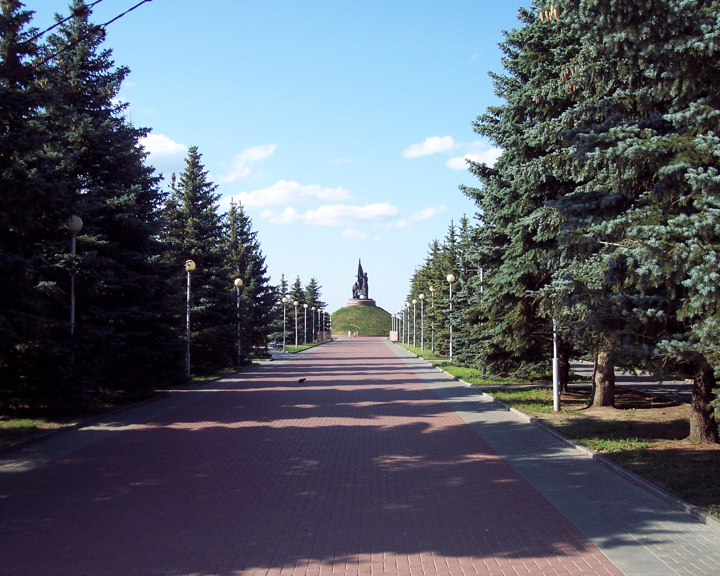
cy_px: 286
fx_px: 874
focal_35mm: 41
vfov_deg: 36.5
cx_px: 342
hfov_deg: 44.8
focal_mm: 8
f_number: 3.4
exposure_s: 1/500
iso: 100
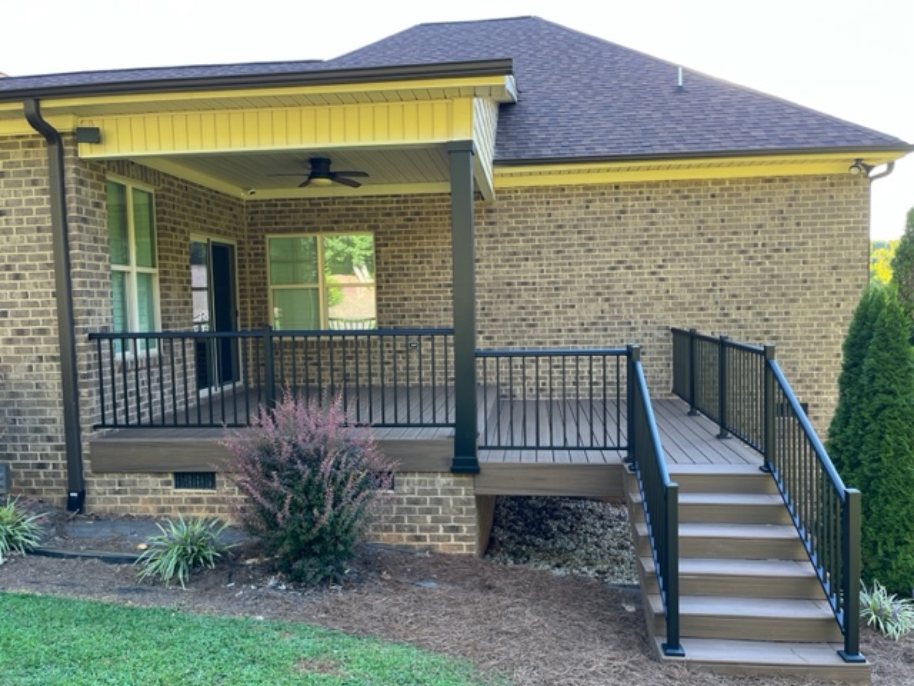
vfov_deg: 53.1
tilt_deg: -4.3
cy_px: 343
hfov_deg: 67.3
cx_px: 457
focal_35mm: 26
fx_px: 687
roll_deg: +0.9
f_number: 1.6
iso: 64
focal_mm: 5.1
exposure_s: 1/132
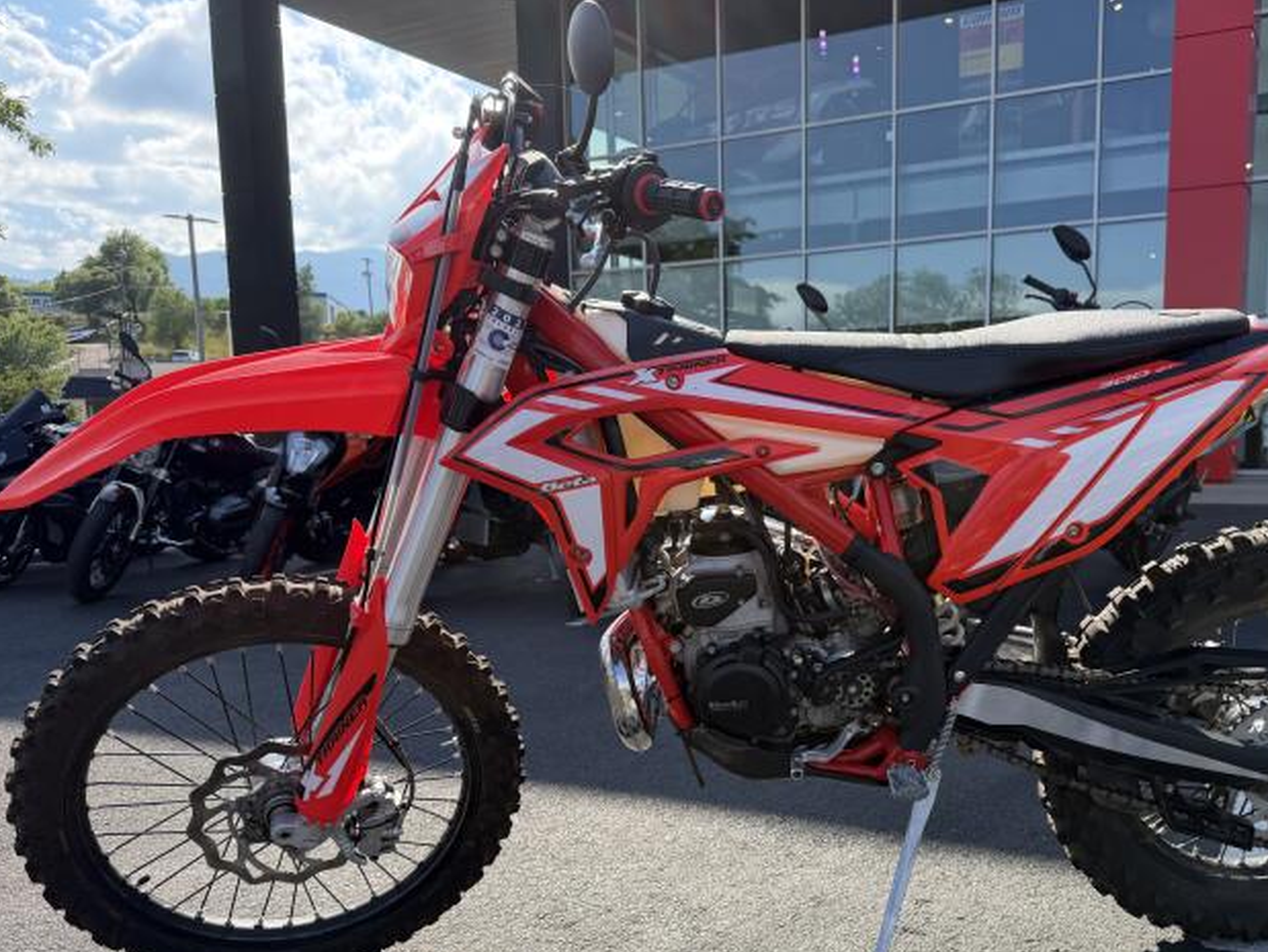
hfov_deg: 57.9
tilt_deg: -7.7
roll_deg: +0.2
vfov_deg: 45.0
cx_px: 762
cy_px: 610
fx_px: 1136
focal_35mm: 31
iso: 100
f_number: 1.78
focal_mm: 6.76
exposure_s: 1/2169
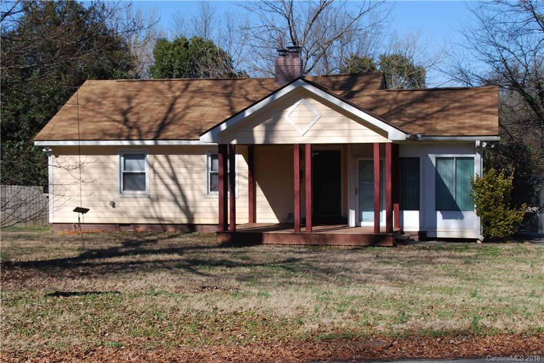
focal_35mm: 60
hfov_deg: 33.4
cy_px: 182
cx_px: 272
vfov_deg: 22.7
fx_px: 907
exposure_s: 1/250
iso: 100
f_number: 8
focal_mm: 40
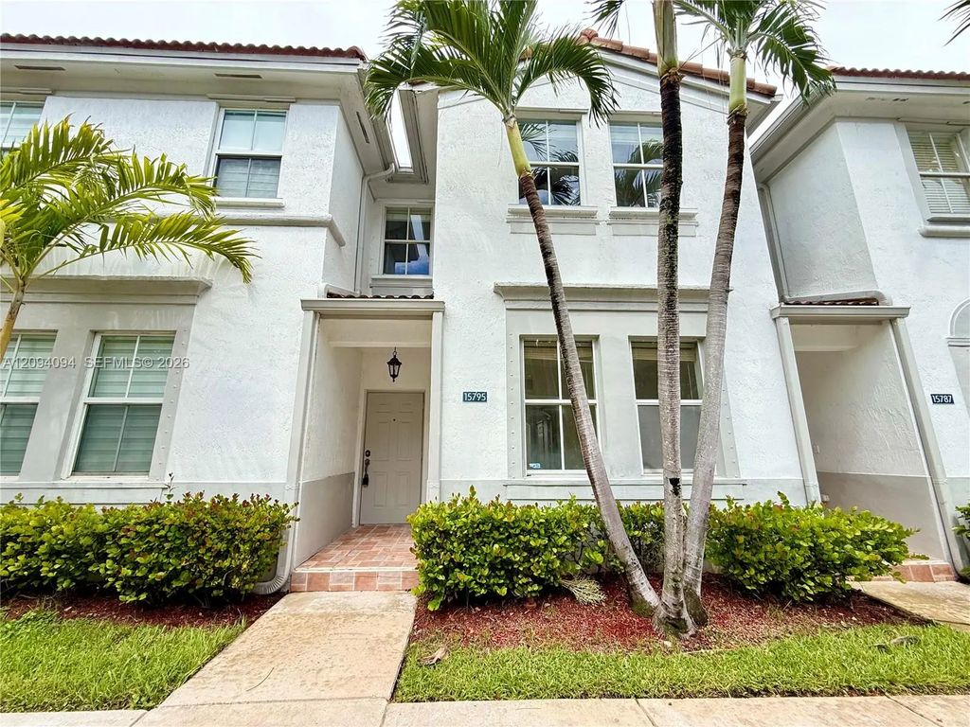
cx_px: 485
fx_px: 392
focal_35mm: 14
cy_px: 364
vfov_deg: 85.7
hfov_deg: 102.1
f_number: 2.2
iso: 50
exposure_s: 1/442
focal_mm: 2.22
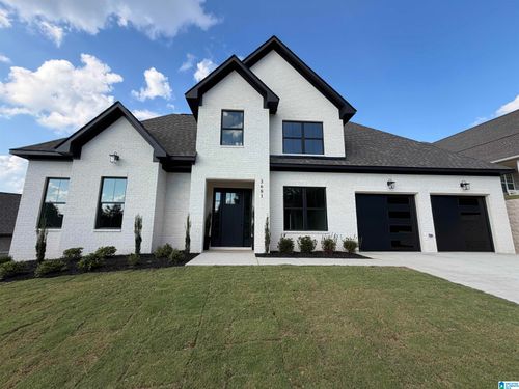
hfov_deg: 102.1
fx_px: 210
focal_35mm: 14
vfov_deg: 85.7
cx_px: 260
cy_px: 194
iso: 40
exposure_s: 1/770
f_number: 2.2
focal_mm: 2.22
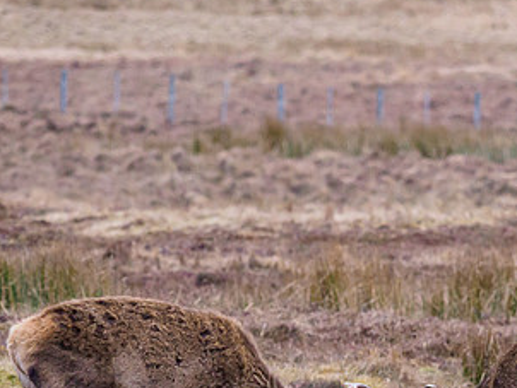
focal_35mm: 836
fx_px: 12496
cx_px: 411
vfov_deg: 1.8
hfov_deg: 2.4
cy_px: 441
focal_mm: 150
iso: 1000
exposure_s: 1/320
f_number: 3.2
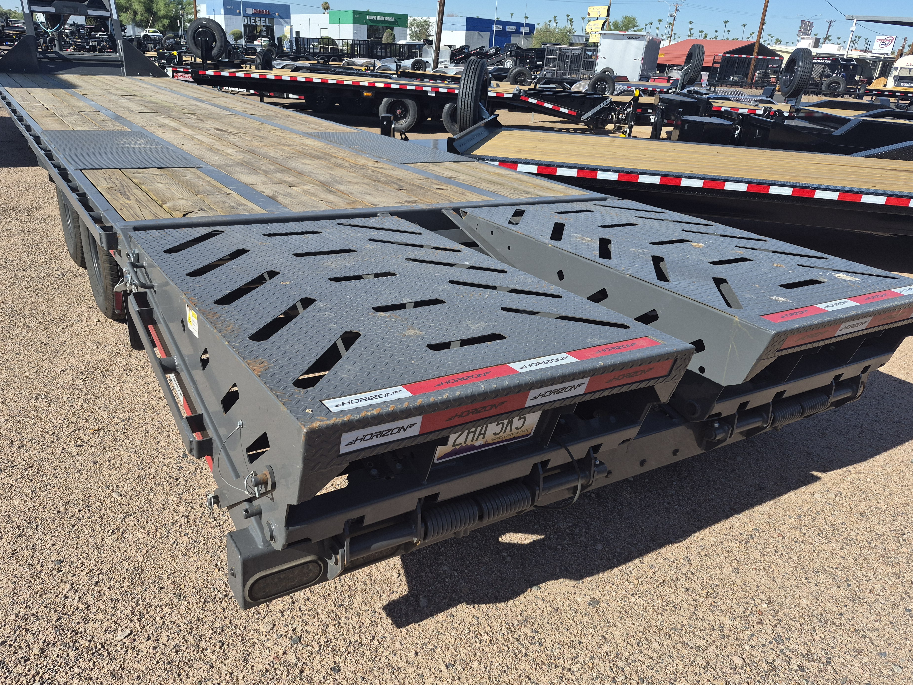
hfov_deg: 69.3
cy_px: 358
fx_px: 659
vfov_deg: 54.9
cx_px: 431
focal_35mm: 25
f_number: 1.8
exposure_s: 1/4816
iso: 80
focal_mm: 5.4
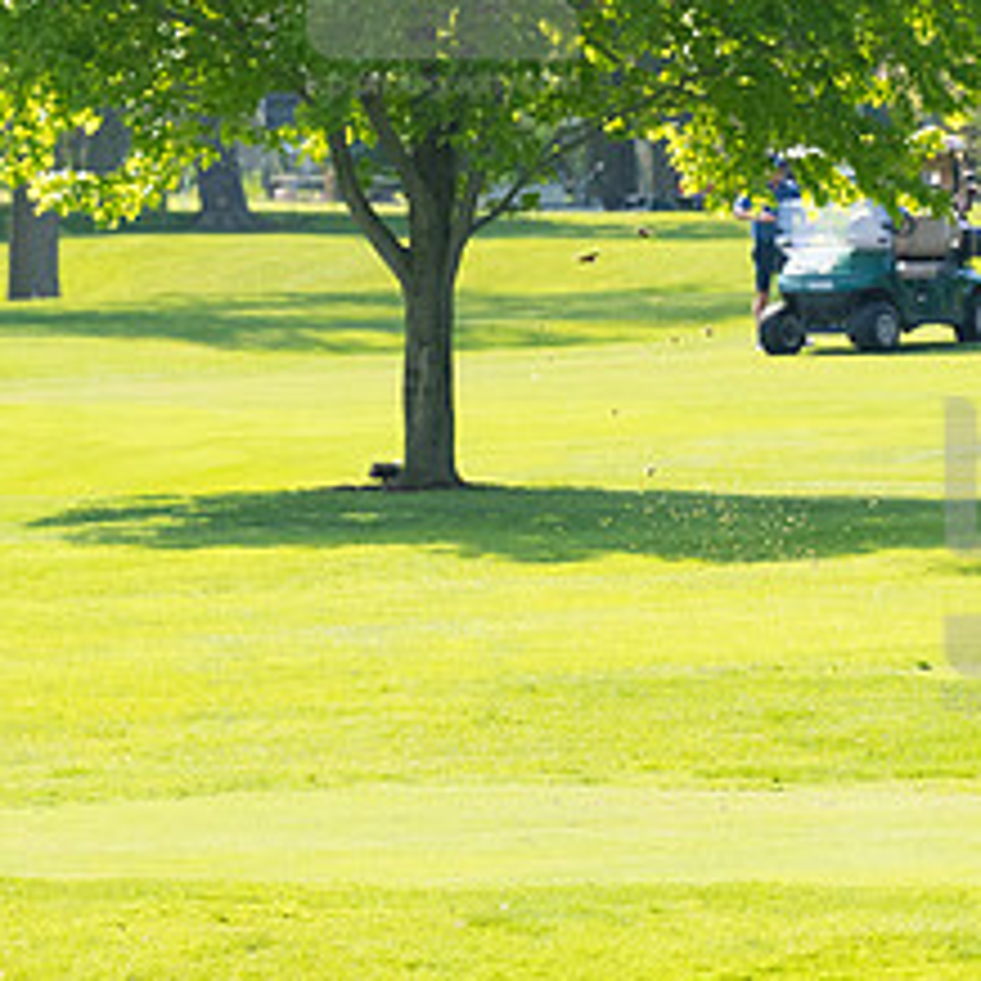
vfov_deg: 2.6
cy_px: 558
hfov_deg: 2.6
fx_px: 21770
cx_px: 1080
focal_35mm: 679
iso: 1000
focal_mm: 200
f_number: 5.6
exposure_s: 1/1600
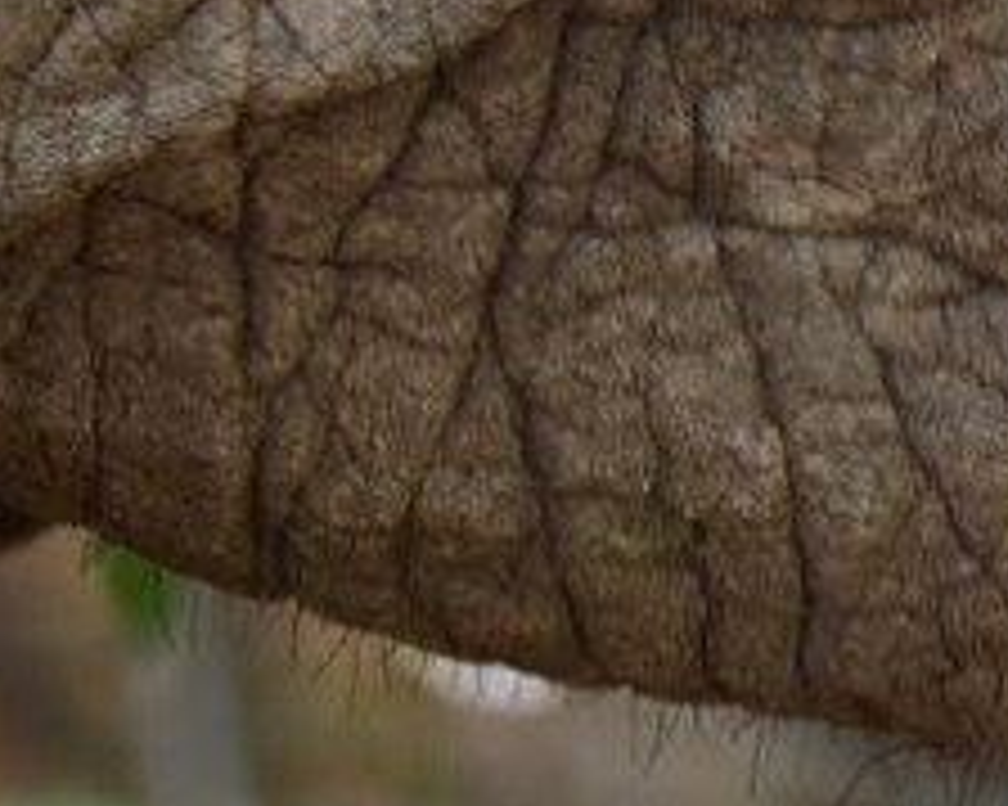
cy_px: 468
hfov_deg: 0.7
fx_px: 84033
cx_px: 3380
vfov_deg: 0.5
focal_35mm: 2818
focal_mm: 280
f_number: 5.6
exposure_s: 1/125
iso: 100
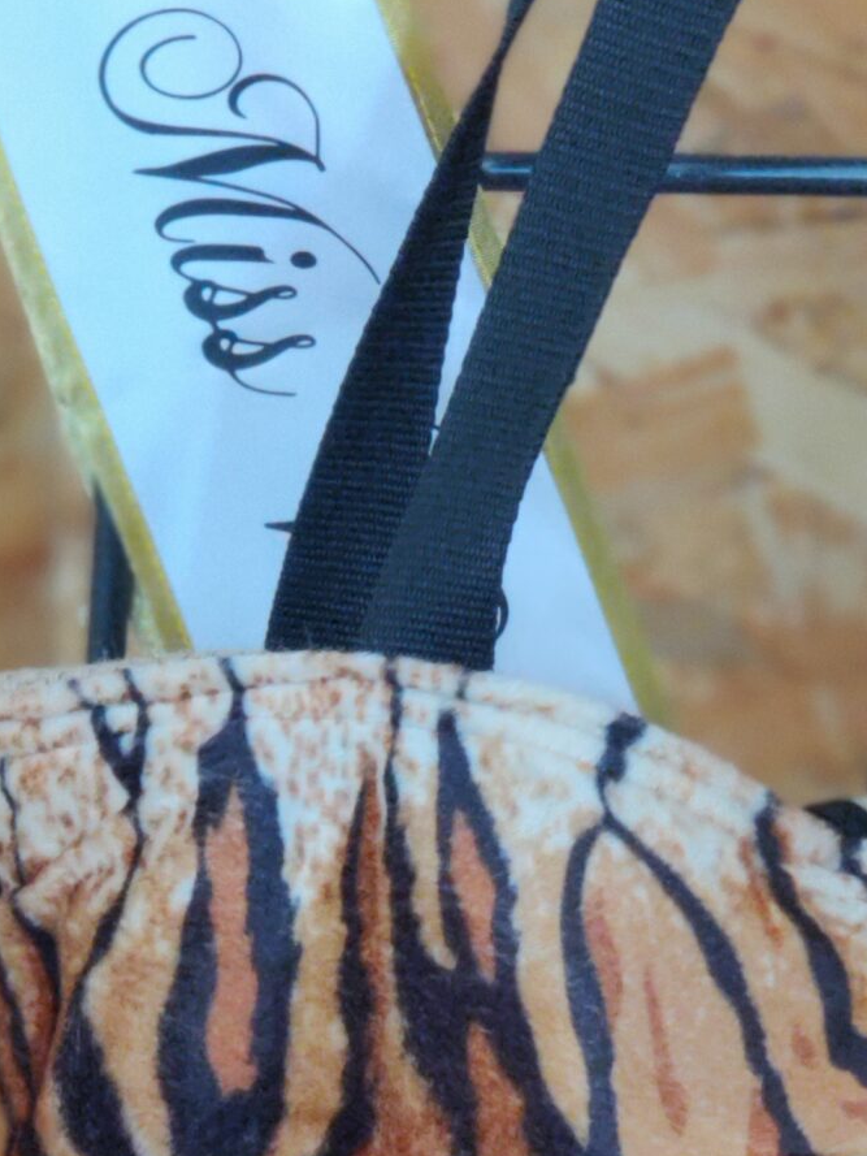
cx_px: 846
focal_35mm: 213
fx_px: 7111
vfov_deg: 9.3
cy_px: 795
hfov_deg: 7.0
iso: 640
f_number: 2.44
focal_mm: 6.95
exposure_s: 1/50
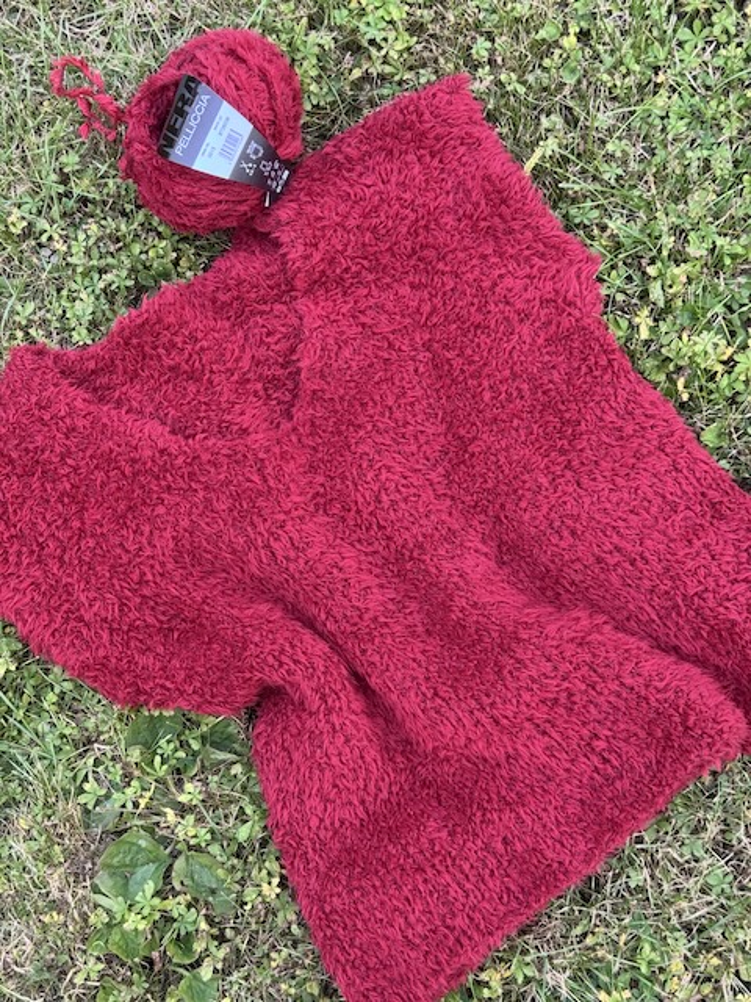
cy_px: 501
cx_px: 376
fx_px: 1388
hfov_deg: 30.3
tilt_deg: -80.3
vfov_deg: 39.7
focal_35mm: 48
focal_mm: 6.76
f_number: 1.78
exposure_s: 1/133
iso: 50
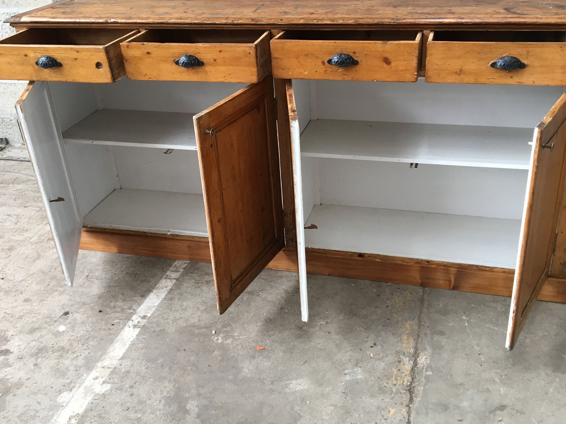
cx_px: 304
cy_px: 191
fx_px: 589
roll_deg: +2.5
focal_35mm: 36
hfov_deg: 51.3
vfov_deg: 39.6
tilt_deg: -25.5
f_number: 2.2
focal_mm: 4.15
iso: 100
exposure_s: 1/33
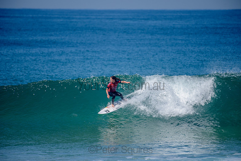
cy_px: 80
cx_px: 120
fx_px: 3348
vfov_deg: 2.8
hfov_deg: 4.1
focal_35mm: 500
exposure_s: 1/2000
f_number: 5.6
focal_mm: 500
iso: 180
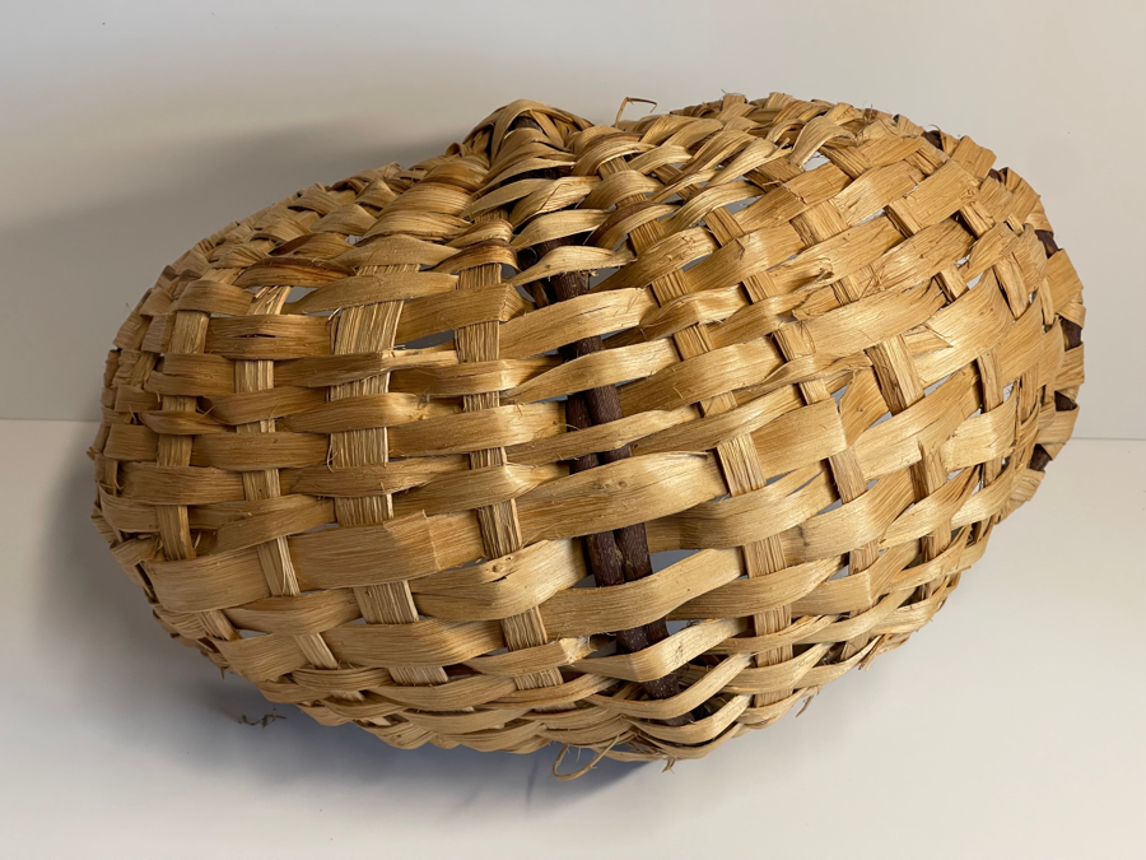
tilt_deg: -37.8
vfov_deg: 22.9
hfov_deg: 30.3
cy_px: 430
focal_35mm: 64
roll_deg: -2.5
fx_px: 2119
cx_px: 573
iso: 160
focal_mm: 7.5
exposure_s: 1/120
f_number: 2.2
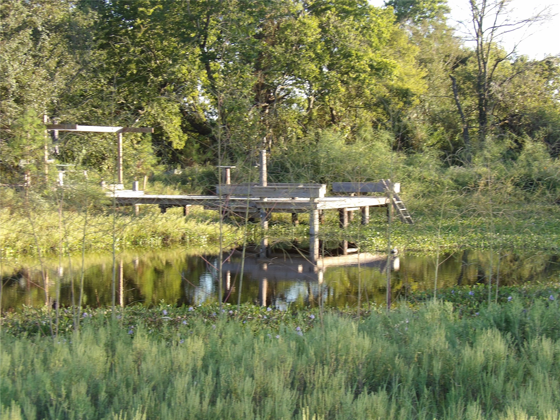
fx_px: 1375
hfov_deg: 23.0
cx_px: 280
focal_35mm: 85
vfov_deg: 17.4
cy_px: 210
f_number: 4.1
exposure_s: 1/100
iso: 114
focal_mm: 15.3
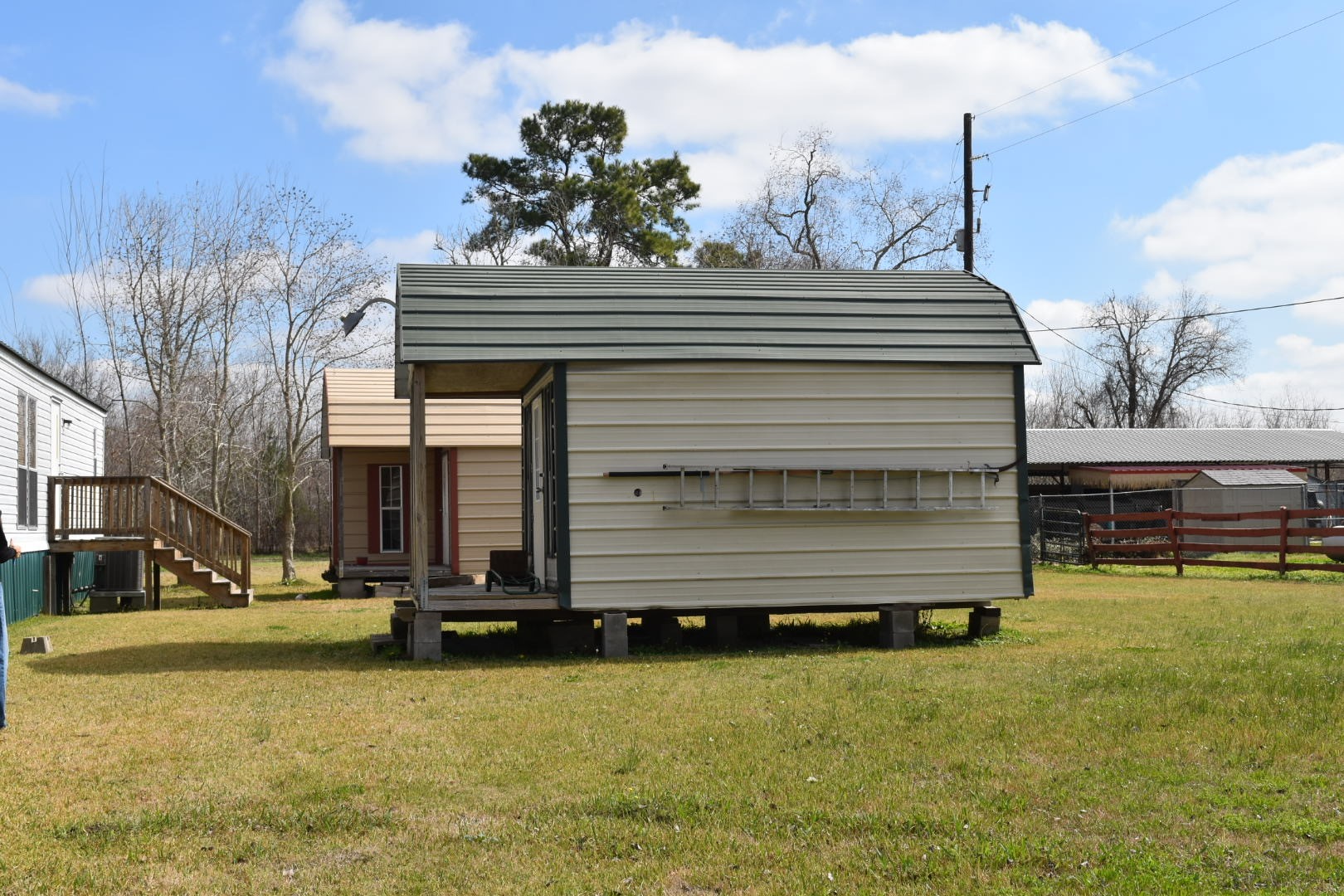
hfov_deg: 43.6
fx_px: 1680
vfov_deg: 29.9
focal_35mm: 45
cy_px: 448
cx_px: 672
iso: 200
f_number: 10
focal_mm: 30
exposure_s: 1/400
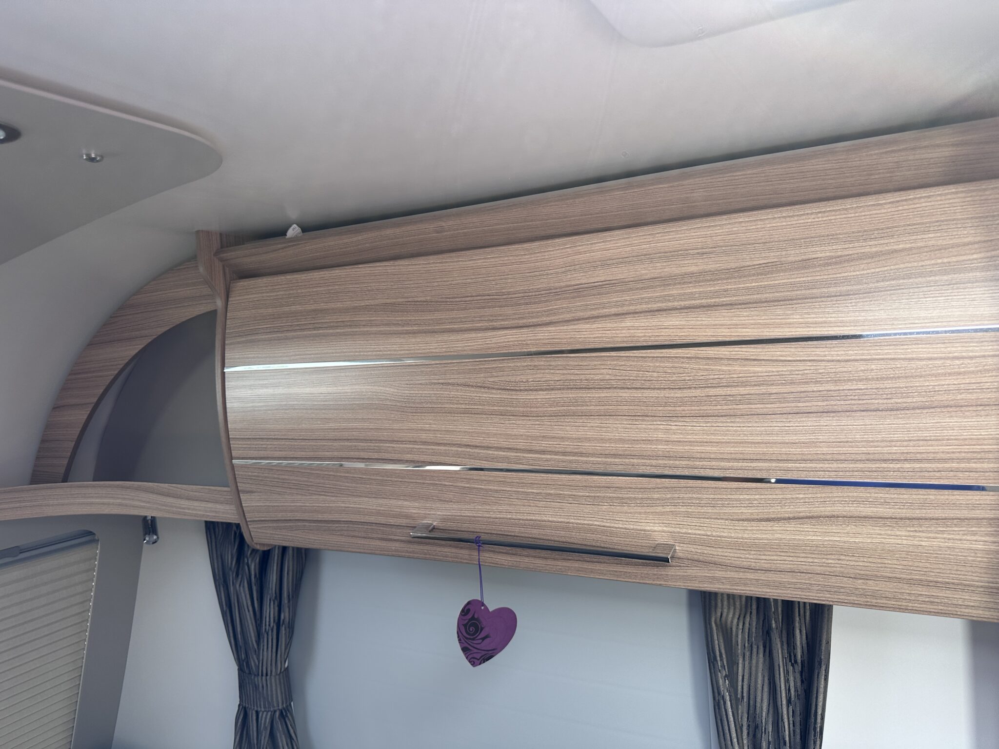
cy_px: 374
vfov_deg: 56.8
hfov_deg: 71.6
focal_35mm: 24
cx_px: 500
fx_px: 693
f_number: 1.78
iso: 64
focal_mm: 6.86
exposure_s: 1/173
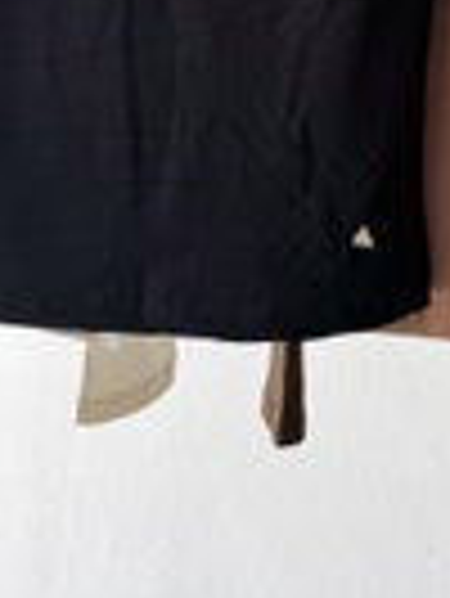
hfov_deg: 15.1
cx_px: 464
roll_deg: -0.5
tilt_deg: -0.8
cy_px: -312
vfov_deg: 18.1
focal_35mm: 96
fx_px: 1661
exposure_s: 1/137
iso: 64
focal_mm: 6.76
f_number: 1.78
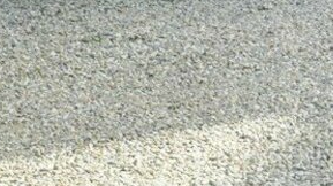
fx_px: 1844
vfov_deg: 5.6
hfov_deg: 10.2
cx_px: 381
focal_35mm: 209
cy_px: -227
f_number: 4
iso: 200
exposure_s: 1/125
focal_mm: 32
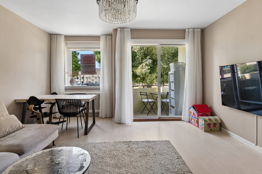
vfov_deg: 64.0
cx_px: 131
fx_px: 140
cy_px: 87
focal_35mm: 19
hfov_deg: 86.3
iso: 250
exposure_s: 1/50
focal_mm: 12.8
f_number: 7.1
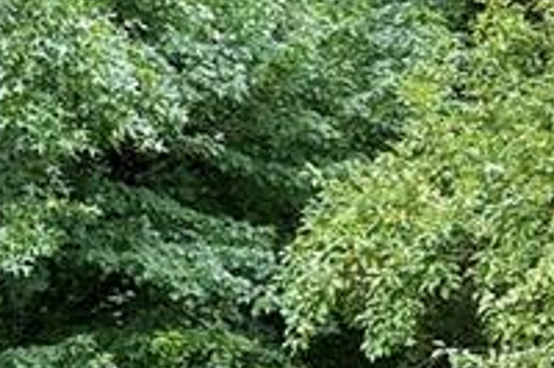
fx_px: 1968
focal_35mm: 128
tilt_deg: -5.2
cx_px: 845
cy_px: 487
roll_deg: +0.0
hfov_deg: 14.8
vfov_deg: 10.4
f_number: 1.78
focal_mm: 6.76
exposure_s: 1/1174
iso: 100
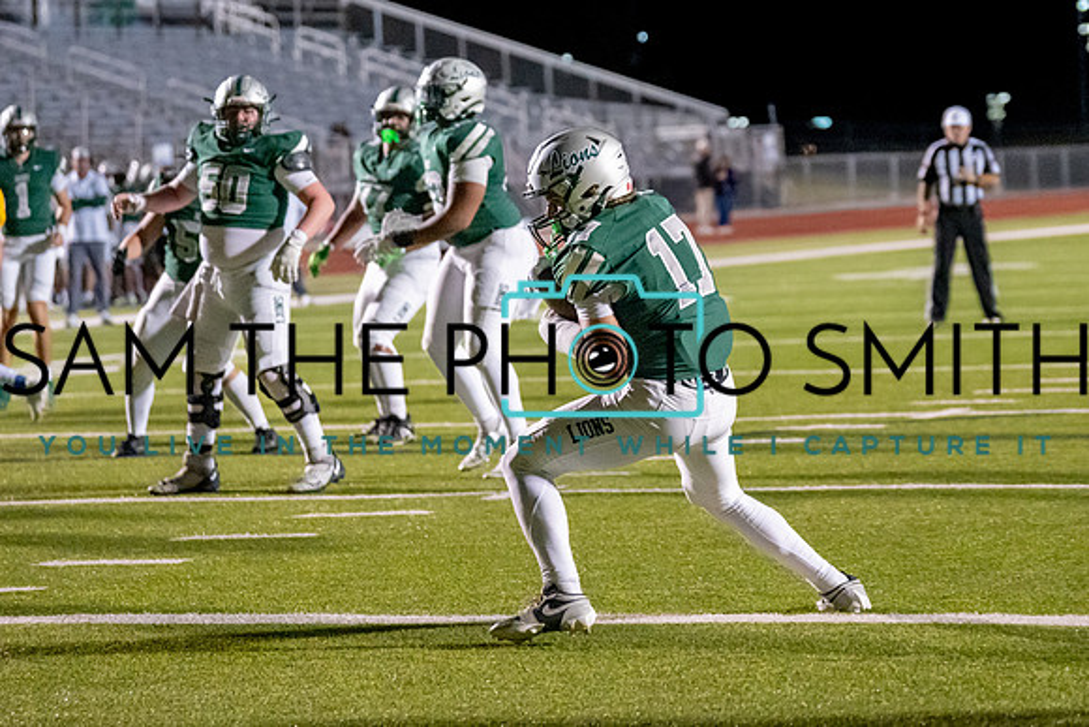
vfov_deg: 10.7
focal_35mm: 128
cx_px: 650
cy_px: 226
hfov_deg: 15.9
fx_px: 3886
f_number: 2.8
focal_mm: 86
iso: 10000
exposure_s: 1/1000
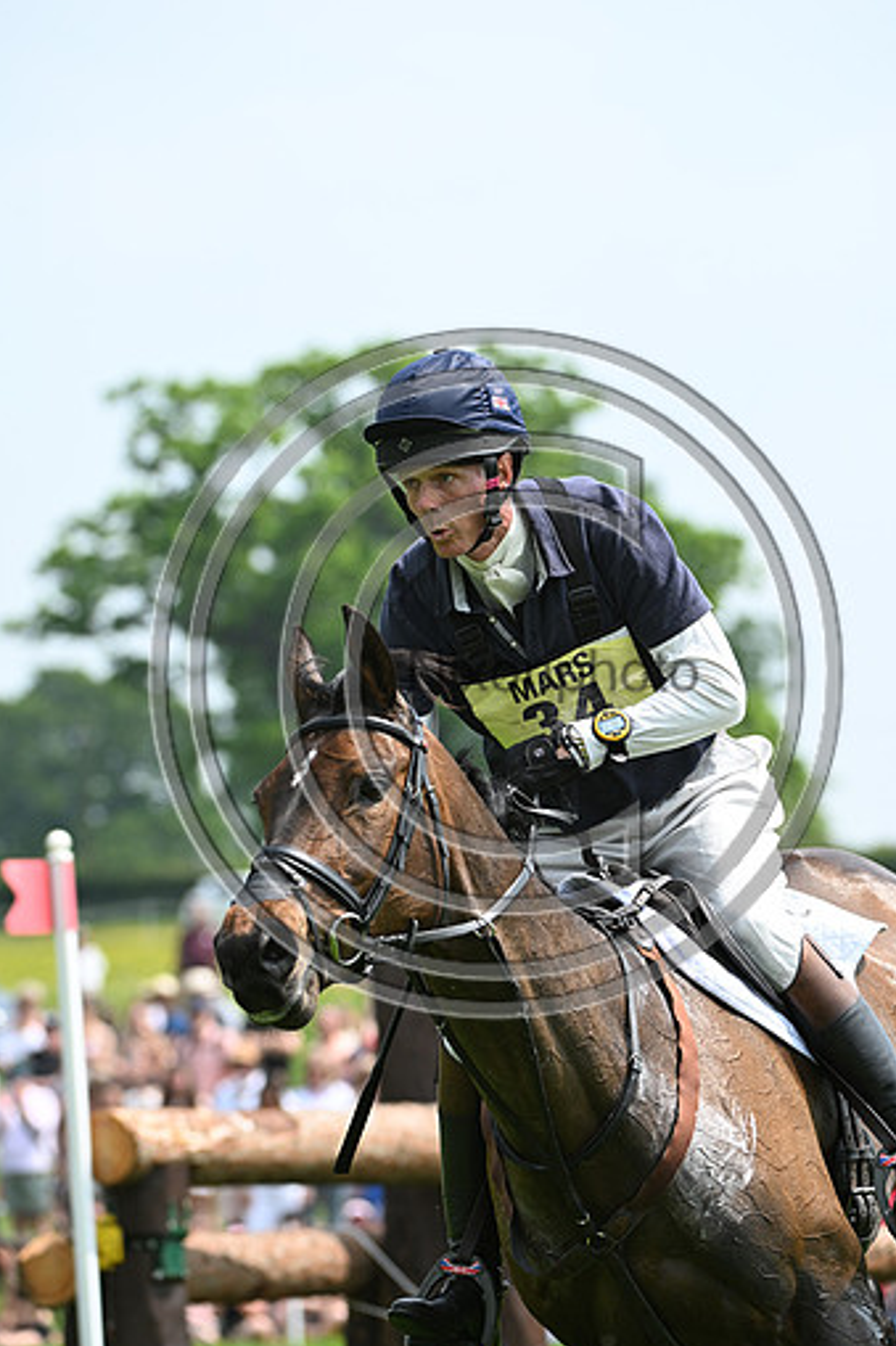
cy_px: 629
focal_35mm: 228
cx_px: 459
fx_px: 8517
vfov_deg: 9.0
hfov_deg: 6.0
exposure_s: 1/1250
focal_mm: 200
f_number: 5.6
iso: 450
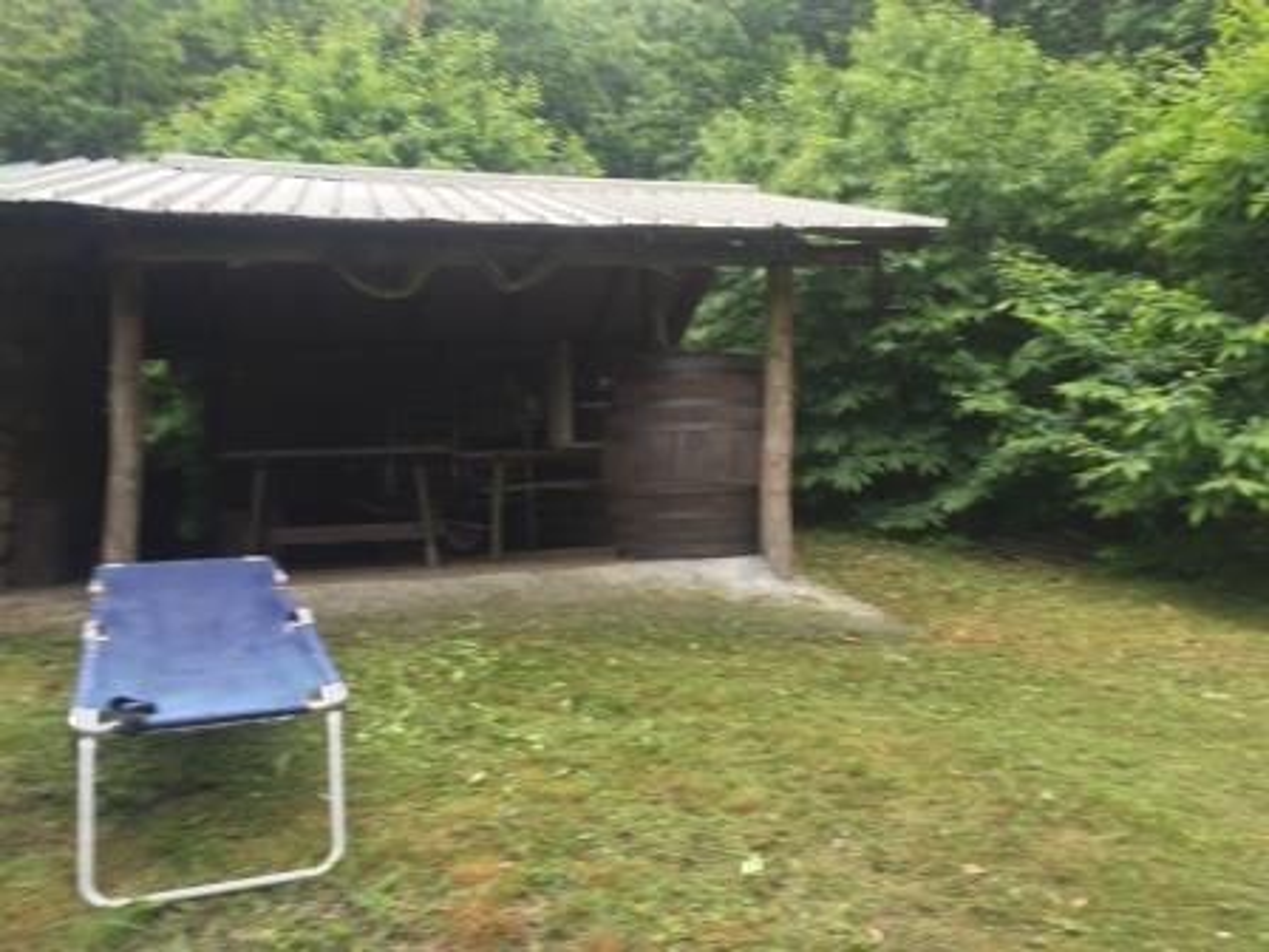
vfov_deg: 48.2
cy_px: 476
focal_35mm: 29
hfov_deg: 61.7
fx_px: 1063
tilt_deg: -5.9
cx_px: 634
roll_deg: -0.2
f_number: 2.2
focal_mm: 4.15
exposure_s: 1/50
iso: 32
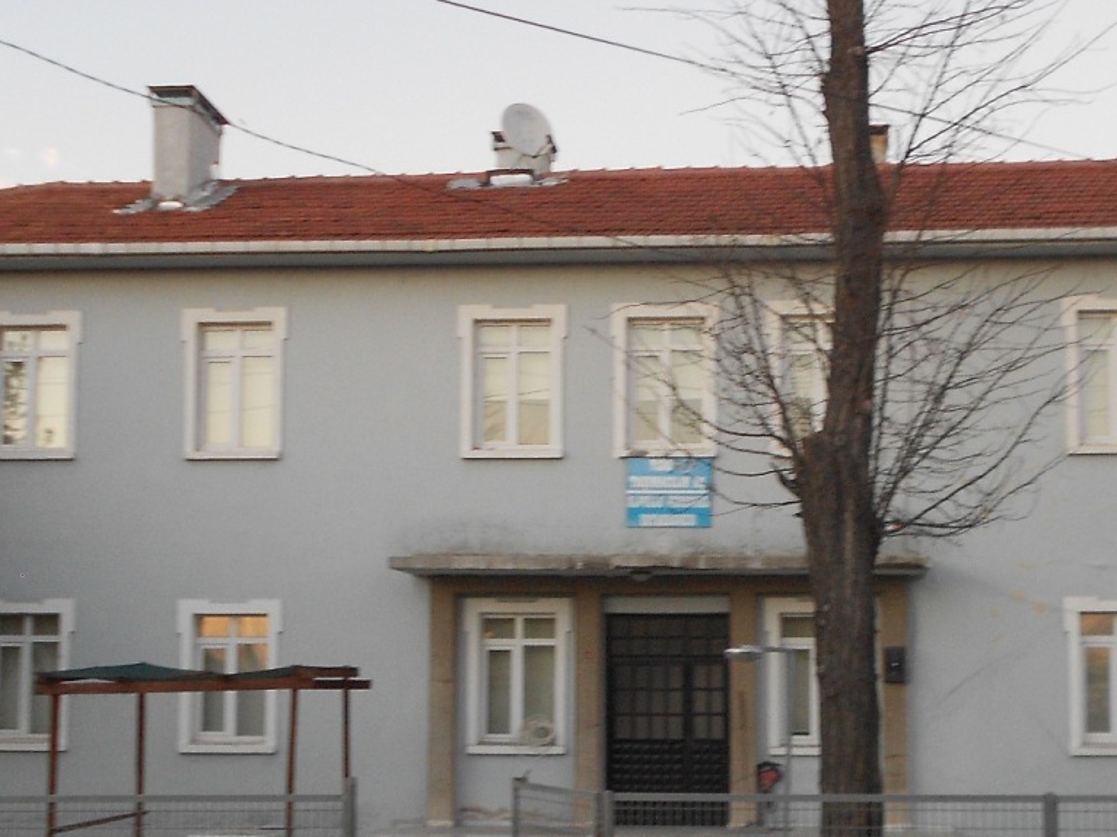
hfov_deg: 34.8
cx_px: 665
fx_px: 1774
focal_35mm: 55
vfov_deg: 26.4
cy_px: 534
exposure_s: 1/30
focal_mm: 4.6
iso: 125
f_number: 3.2
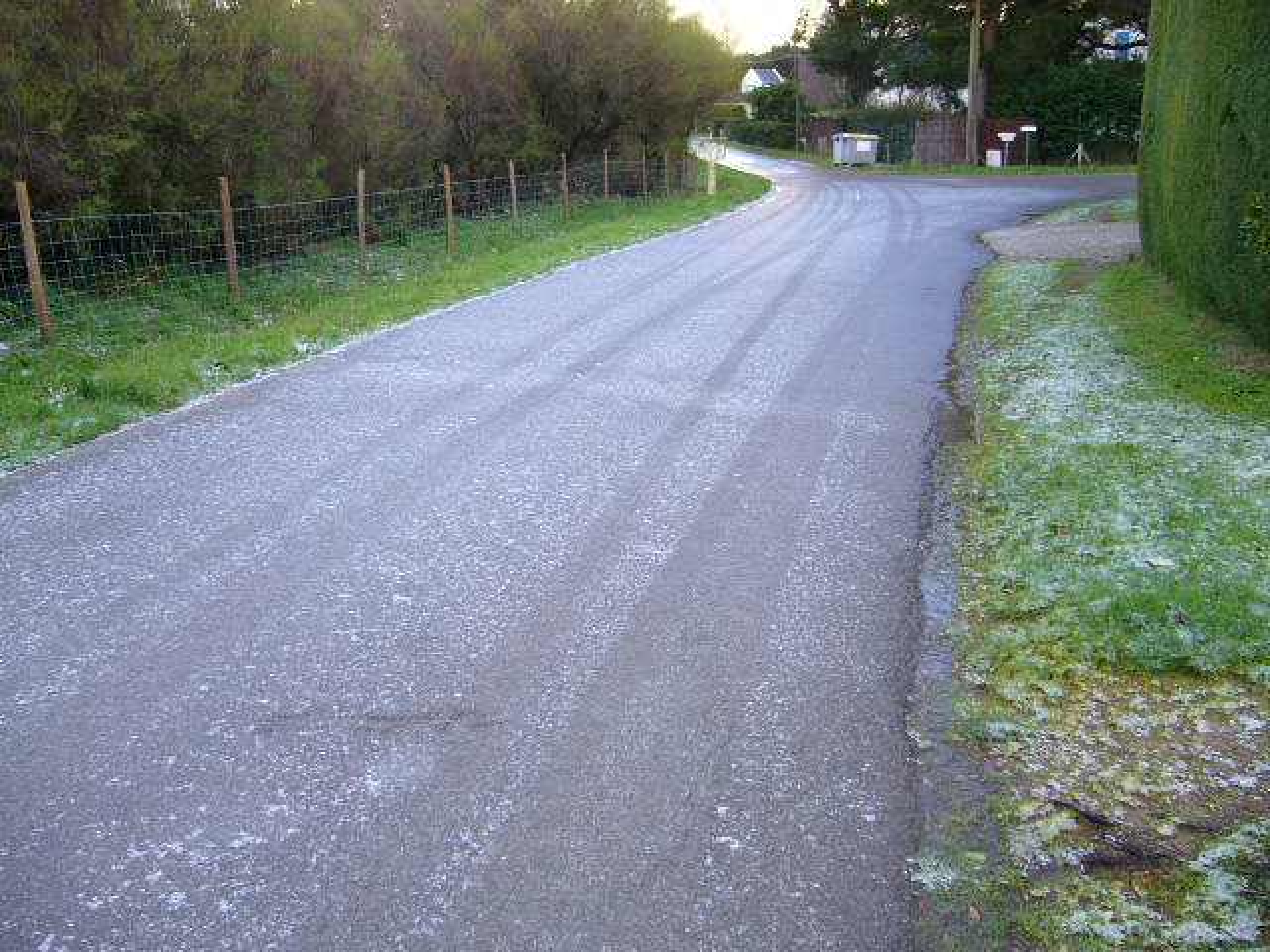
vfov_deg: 40.7
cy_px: 476
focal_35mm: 35
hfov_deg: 52.6
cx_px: 635
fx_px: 1284
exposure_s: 1/20
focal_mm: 5.8
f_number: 2.8
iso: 80
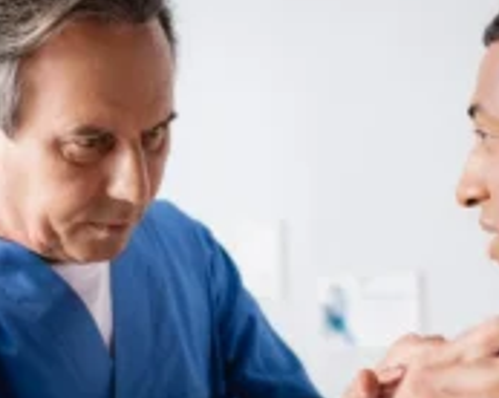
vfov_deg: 20.0
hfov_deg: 25.1
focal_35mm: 76
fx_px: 1121
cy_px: 281
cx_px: 271
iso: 125
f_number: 2.8
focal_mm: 35
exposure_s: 1/200
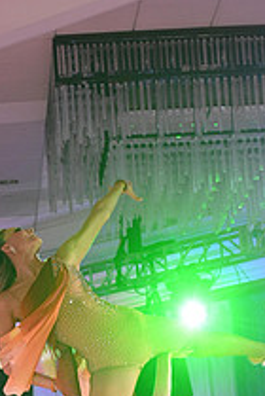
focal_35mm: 194
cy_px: 548
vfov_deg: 10.3
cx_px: 105
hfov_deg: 7.1
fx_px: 2135
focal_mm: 70
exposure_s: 1/200
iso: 1600
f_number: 4.5
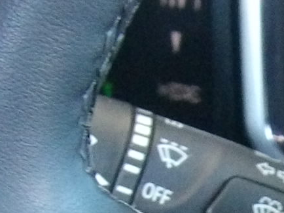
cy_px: 406
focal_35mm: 275
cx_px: 380
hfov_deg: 7.1
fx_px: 2255
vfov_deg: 5.3
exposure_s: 1/16
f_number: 3.8
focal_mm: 8.2
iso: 800
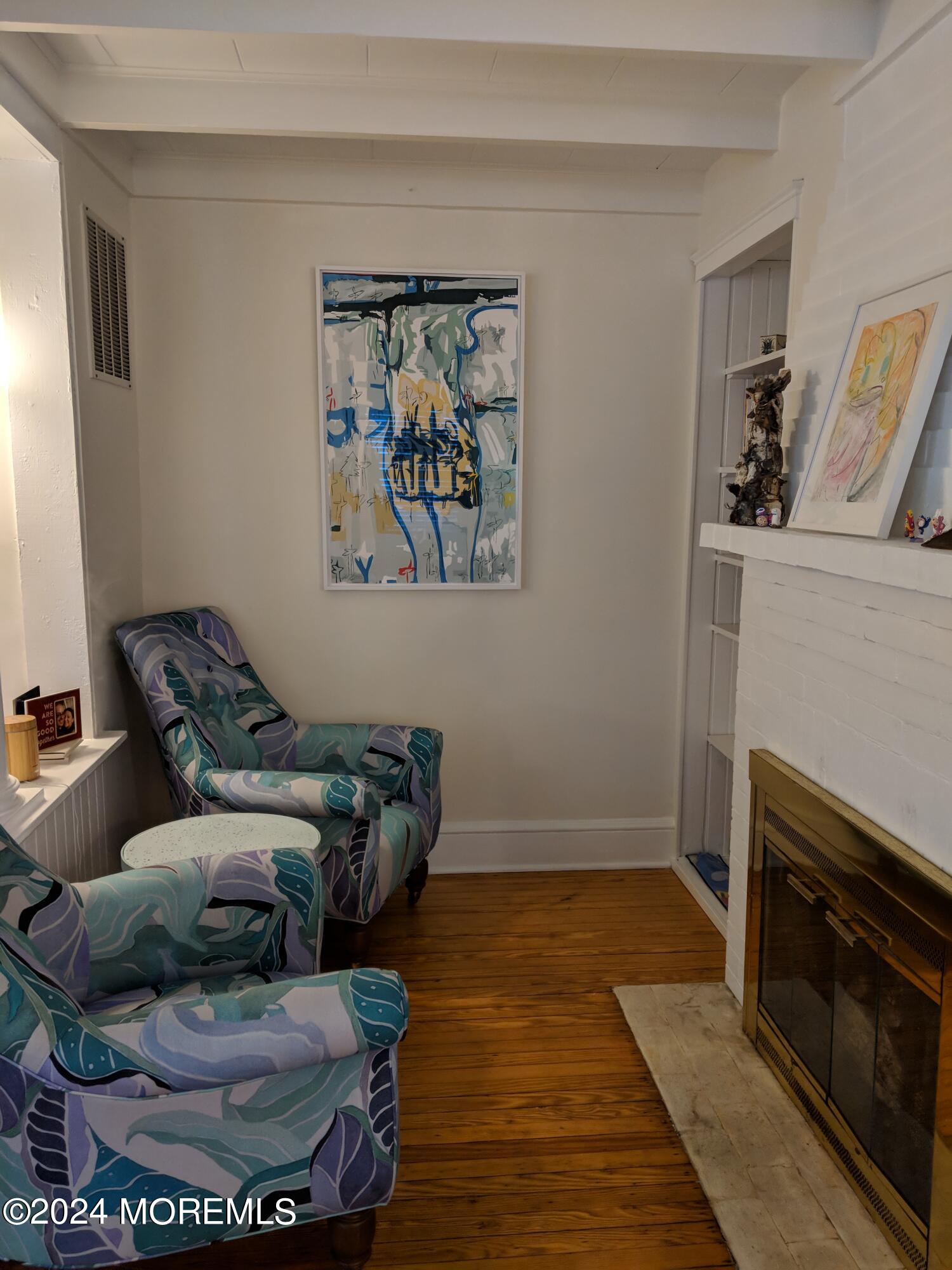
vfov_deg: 65.3
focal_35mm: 27
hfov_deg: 51.4
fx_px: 990
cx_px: 476
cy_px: 635
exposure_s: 1/60
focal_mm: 4.44
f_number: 1.8
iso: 105
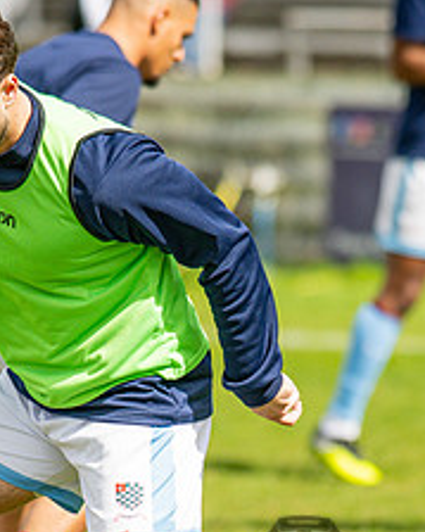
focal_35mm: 548
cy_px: 460
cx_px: 232
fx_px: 8622
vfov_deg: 3.5
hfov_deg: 2.8
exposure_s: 1/8000
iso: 200
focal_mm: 135
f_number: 1.8
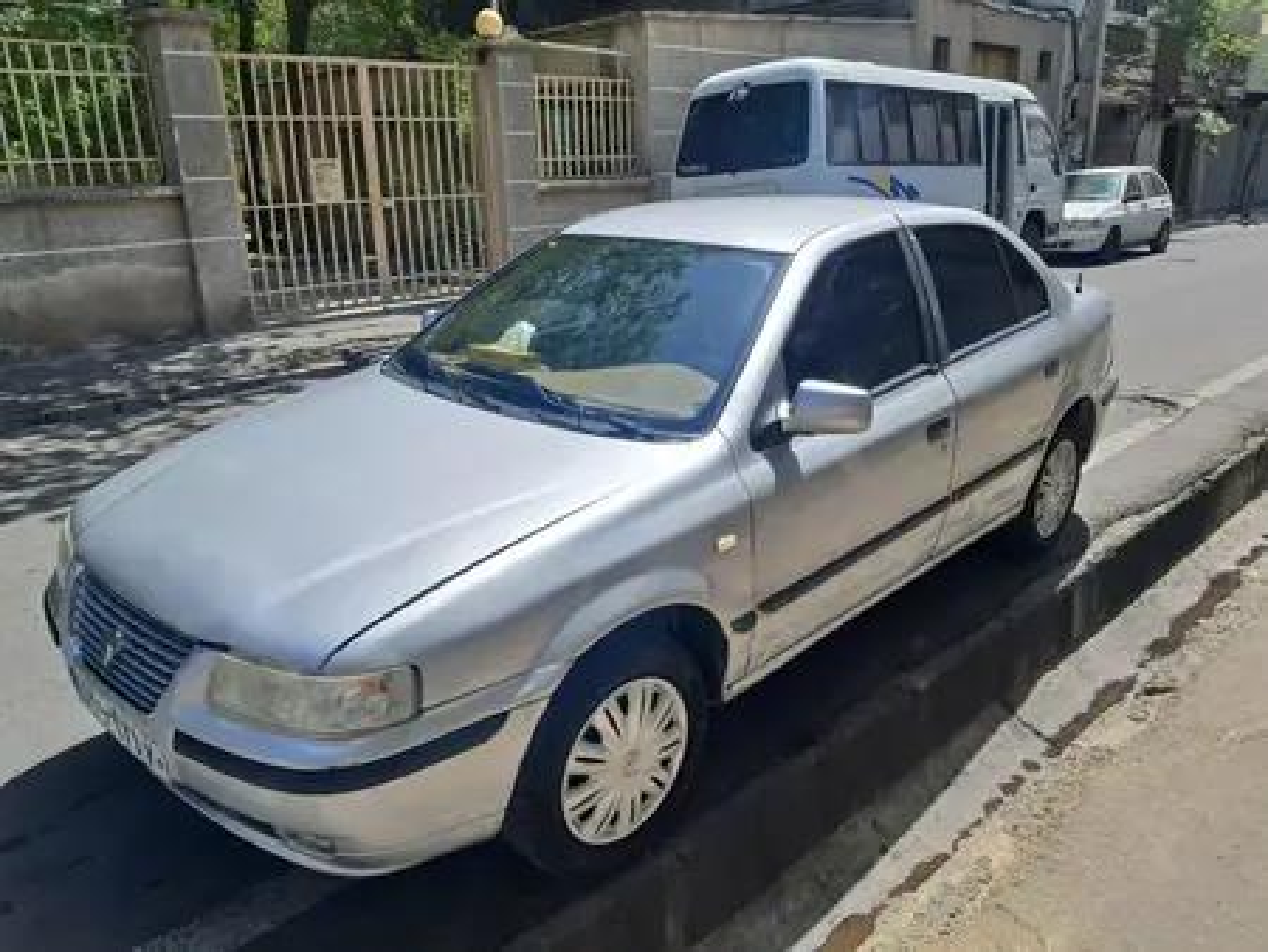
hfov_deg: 65.3
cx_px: 634
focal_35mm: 27
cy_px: 476
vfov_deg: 51.4
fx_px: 990
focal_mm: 4
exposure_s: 1/1064
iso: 50
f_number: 1.8
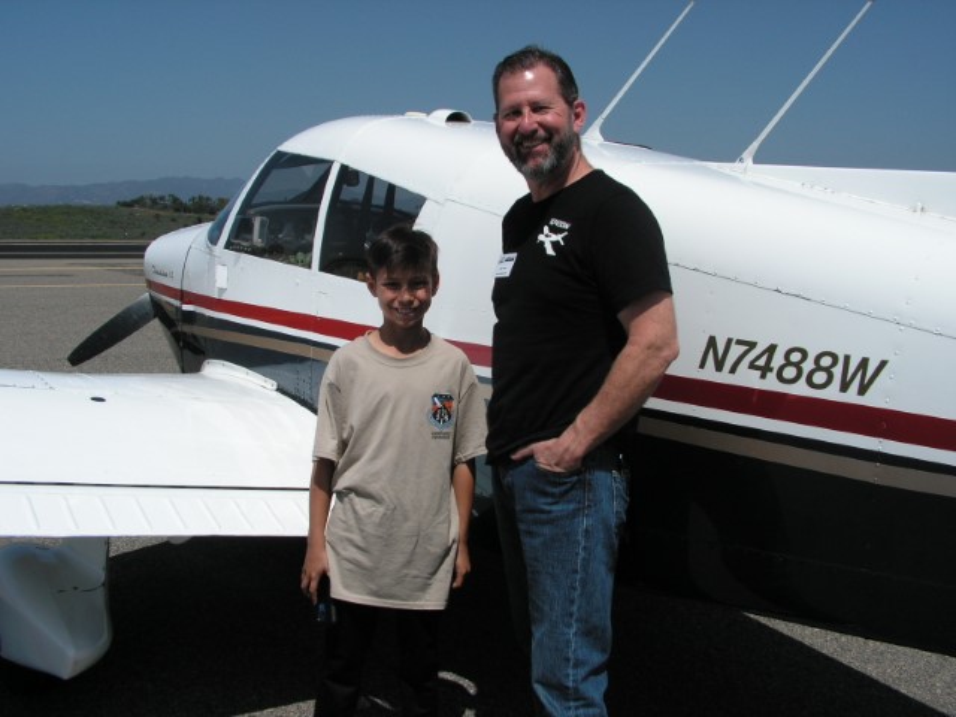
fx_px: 994
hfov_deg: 51.4
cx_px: 478
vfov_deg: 39.7
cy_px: 358
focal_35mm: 36
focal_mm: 6
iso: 50
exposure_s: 1/800
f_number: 4.8
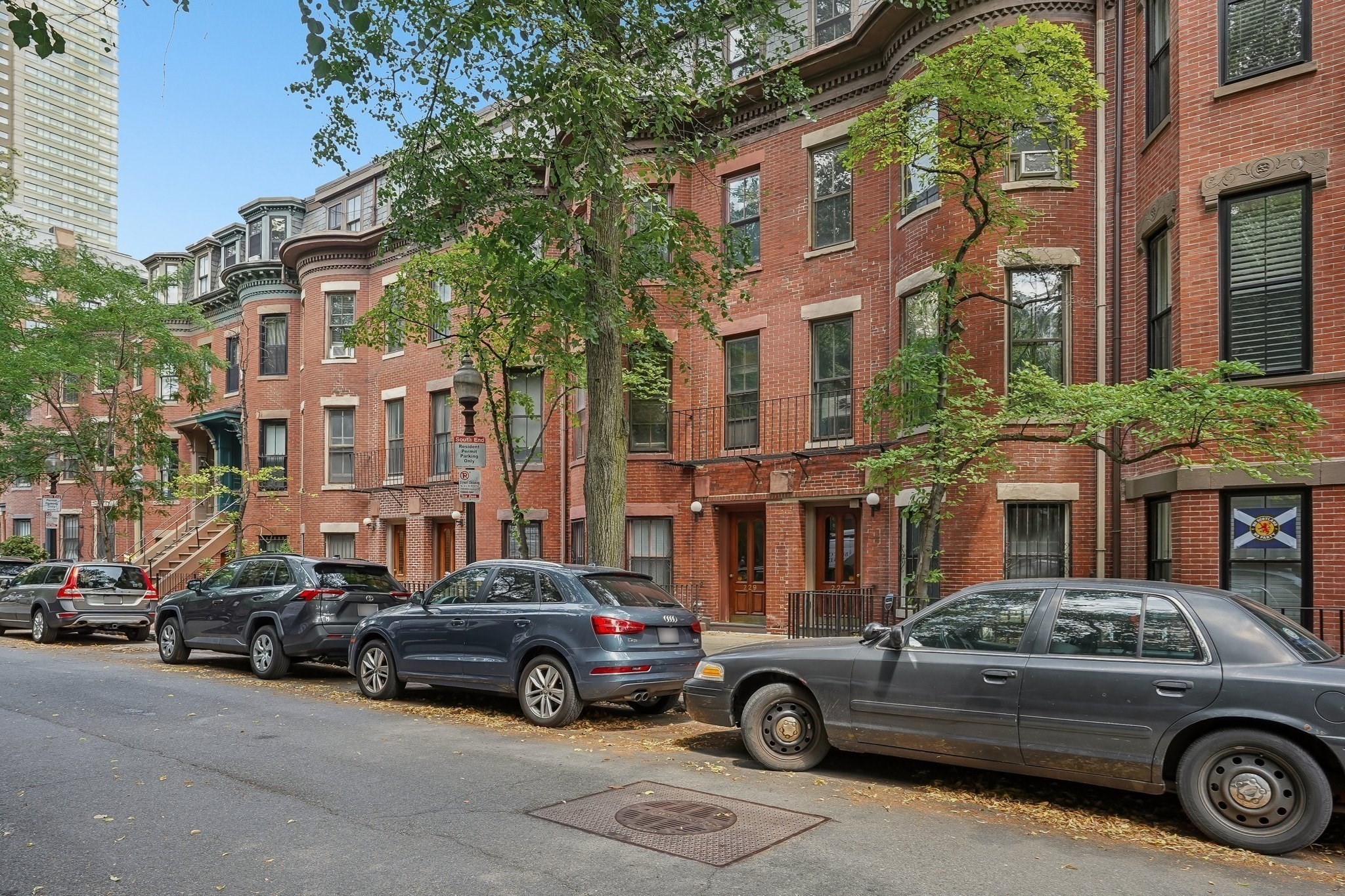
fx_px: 784
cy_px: 448
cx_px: 672
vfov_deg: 59.5
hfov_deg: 81.2
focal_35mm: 21
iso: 320
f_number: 8
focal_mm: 21
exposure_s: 1/30
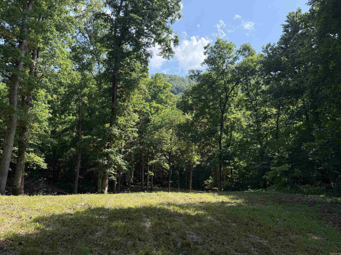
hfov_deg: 71.6
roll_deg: -0.6
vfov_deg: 56.8
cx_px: 170
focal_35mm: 24
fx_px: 236
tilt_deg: +13.6
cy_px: 128
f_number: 1.78
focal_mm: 6.76
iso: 80
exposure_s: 1/3021
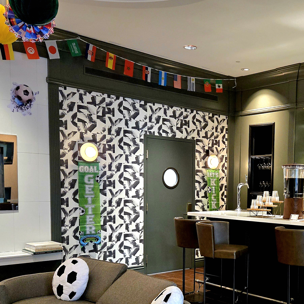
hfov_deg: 36.2
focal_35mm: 45
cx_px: 248
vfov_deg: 36.9
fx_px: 447
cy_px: 215
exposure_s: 1/120
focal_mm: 5.4
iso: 1000
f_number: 1.8
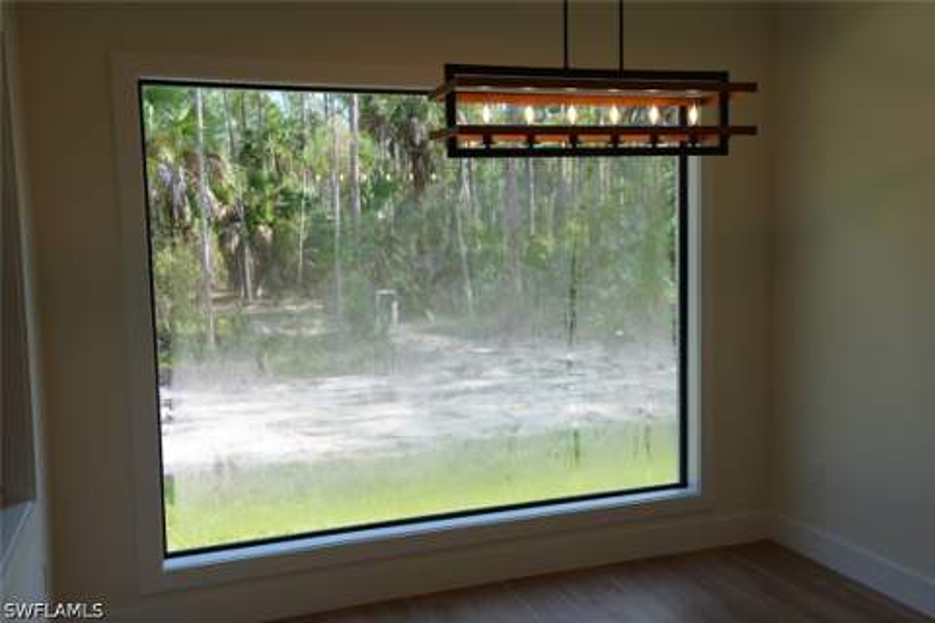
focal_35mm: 35
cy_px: 312
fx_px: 909
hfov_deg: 54.4
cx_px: 468
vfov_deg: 37.9
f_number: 4
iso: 160
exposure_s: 1/160
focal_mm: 35
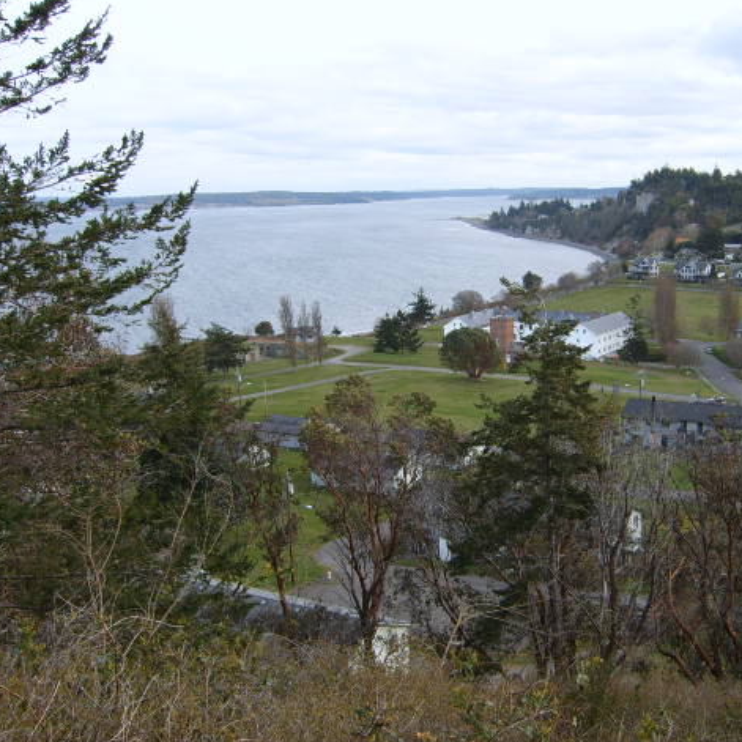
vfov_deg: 40.0
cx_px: 449
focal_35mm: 42
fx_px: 1019
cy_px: 367
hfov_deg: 39.8
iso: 50
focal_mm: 5.8
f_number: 5.8
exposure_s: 1/125
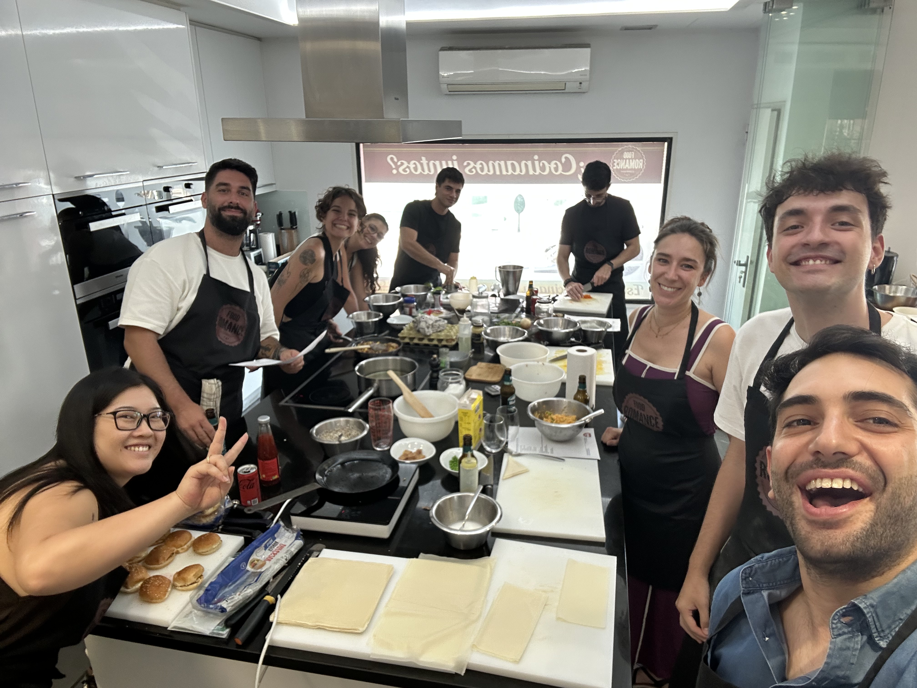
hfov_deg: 73.9
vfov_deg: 58.9
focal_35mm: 23
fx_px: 609
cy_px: 344
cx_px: 458
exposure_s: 1/50
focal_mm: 2.69
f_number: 1.9
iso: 64
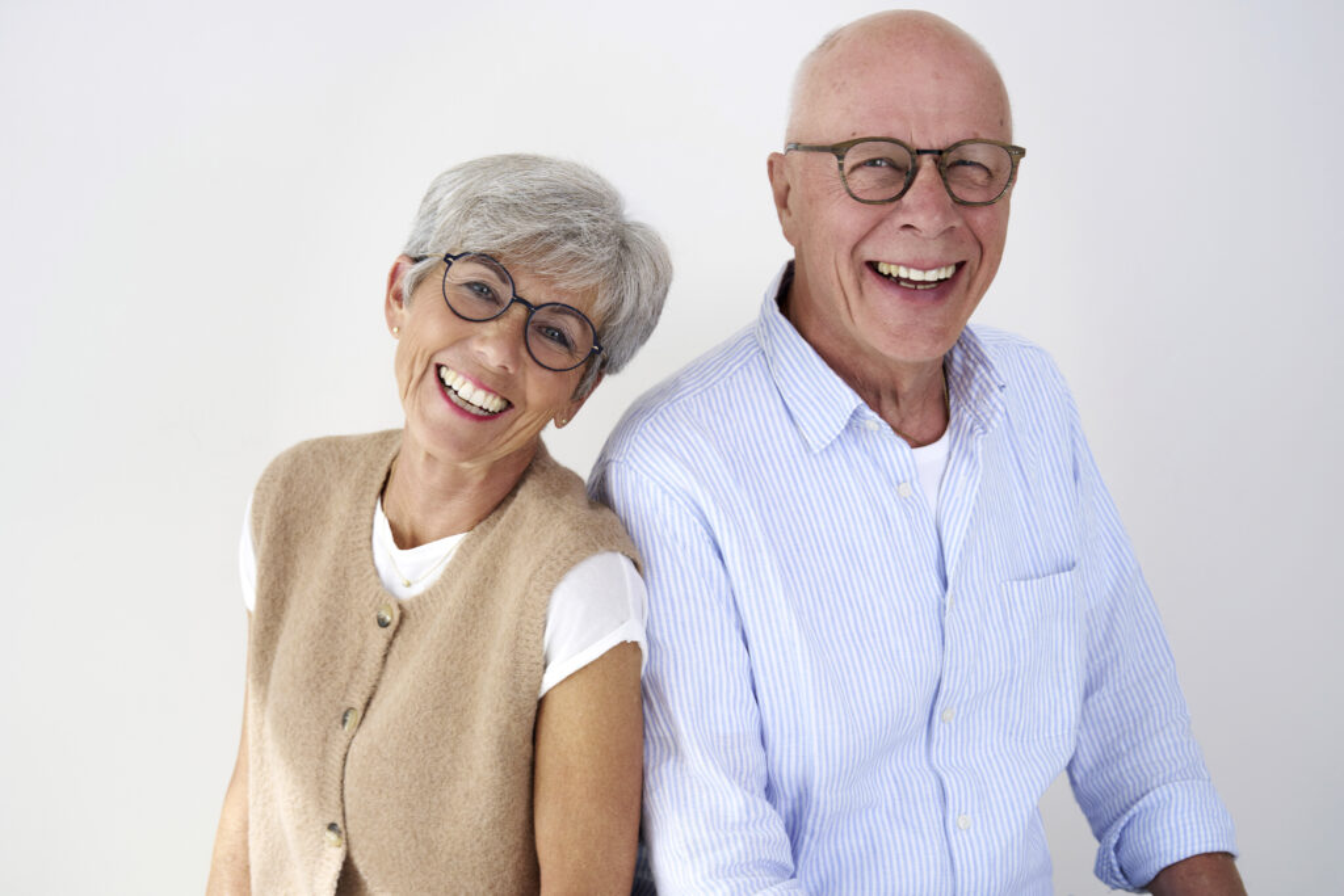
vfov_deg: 27.0
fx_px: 1867
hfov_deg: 39.6
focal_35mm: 50
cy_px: 448
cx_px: 672
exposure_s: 1/250
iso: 200
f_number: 5
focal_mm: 50
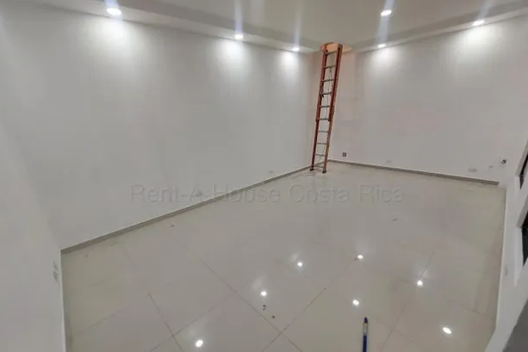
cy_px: 193
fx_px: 205
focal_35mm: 14
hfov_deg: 104.2
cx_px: 267
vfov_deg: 81.0
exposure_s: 1/60
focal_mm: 1.74
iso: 100
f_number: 2.2
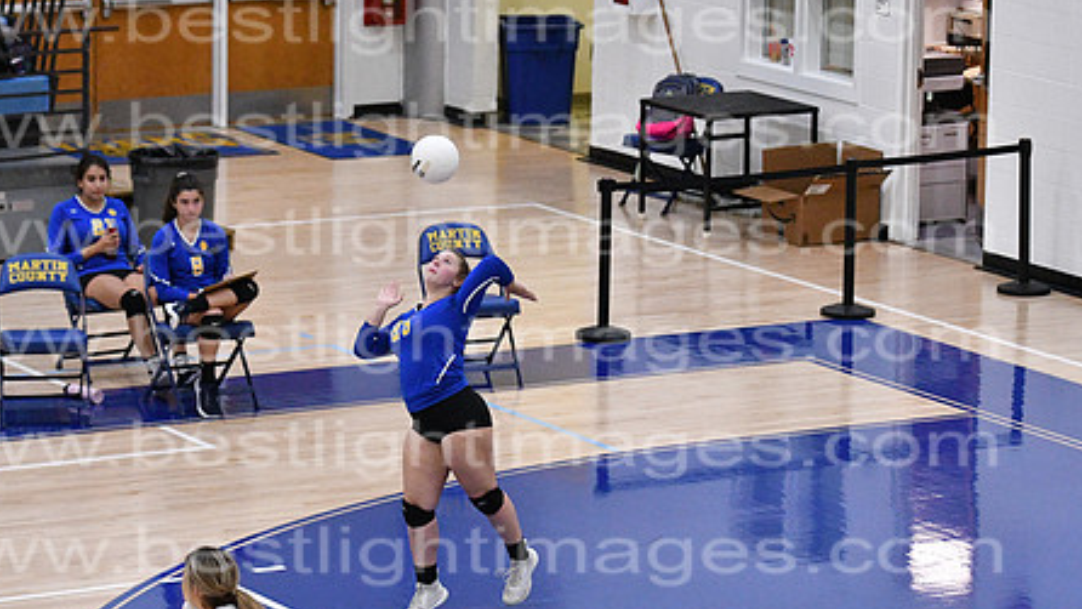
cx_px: 454
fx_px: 5394
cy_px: 397
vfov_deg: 6.5
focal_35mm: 188
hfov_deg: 11.5
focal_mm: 92
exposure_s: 1/1250
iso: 6400
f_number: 3.2
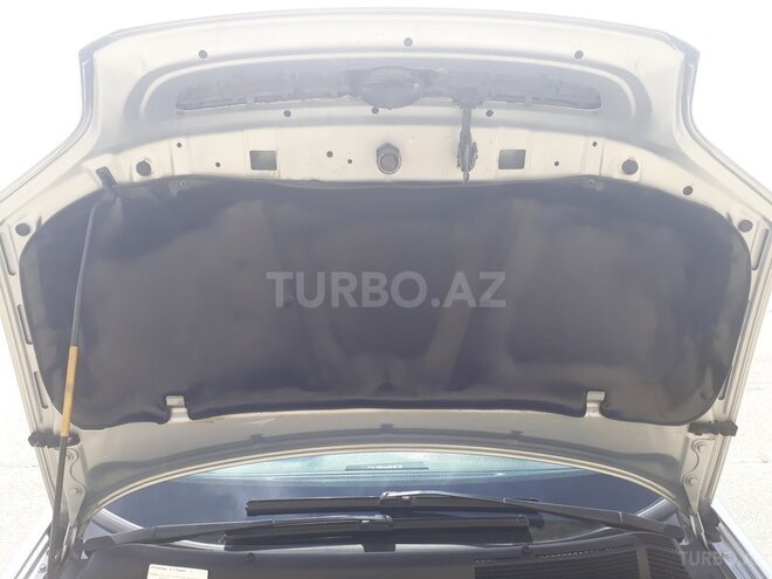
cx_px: 386
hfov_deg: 65.3
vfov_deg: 51.4
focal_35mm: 27
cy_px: 290
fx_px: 602
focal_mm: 3.6
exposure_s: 1/410
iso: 40
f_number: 1.9
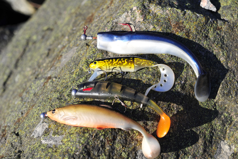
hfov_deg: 32.4
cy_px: 80
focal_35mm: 62
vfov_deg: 21.9
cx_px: 119
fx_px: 410
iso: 200
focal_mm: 62
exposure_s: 1/640
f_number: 5.6
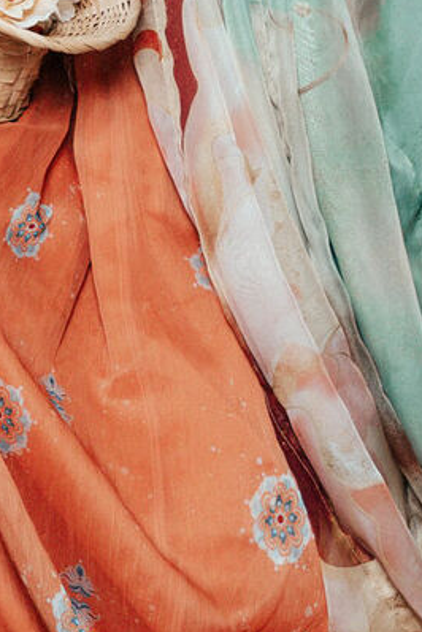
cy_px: -370
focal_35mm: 221
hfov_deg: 6.2
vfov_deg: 9.0
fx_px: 3886
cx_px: 29
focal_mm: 56
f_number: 6.3
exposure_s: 1/160
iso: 100
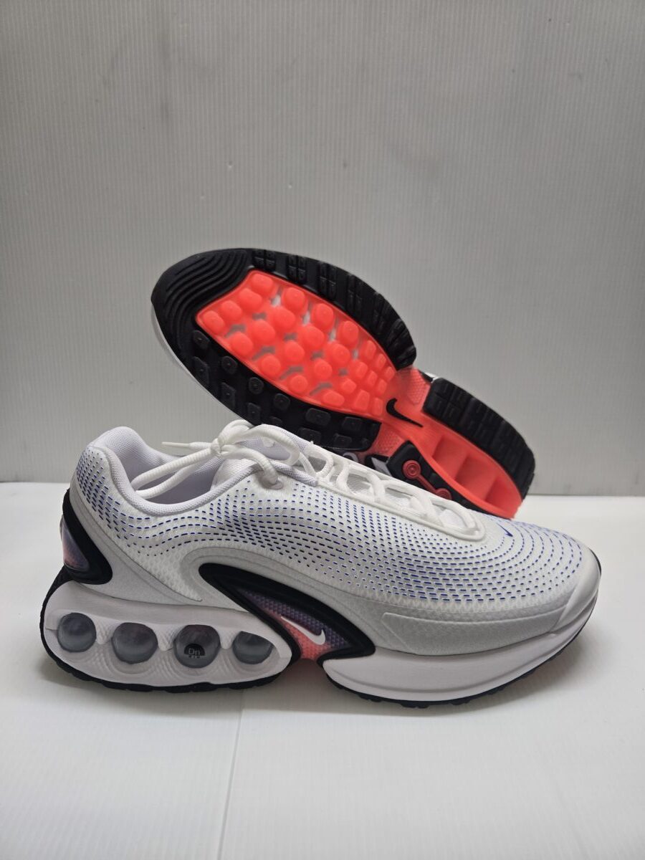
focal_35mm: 23
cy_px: 430
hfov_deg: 58.9
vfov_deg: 73.9
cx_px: 322
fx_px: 571
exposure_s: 1/120
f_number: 1.8
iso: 125
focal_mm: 5.4
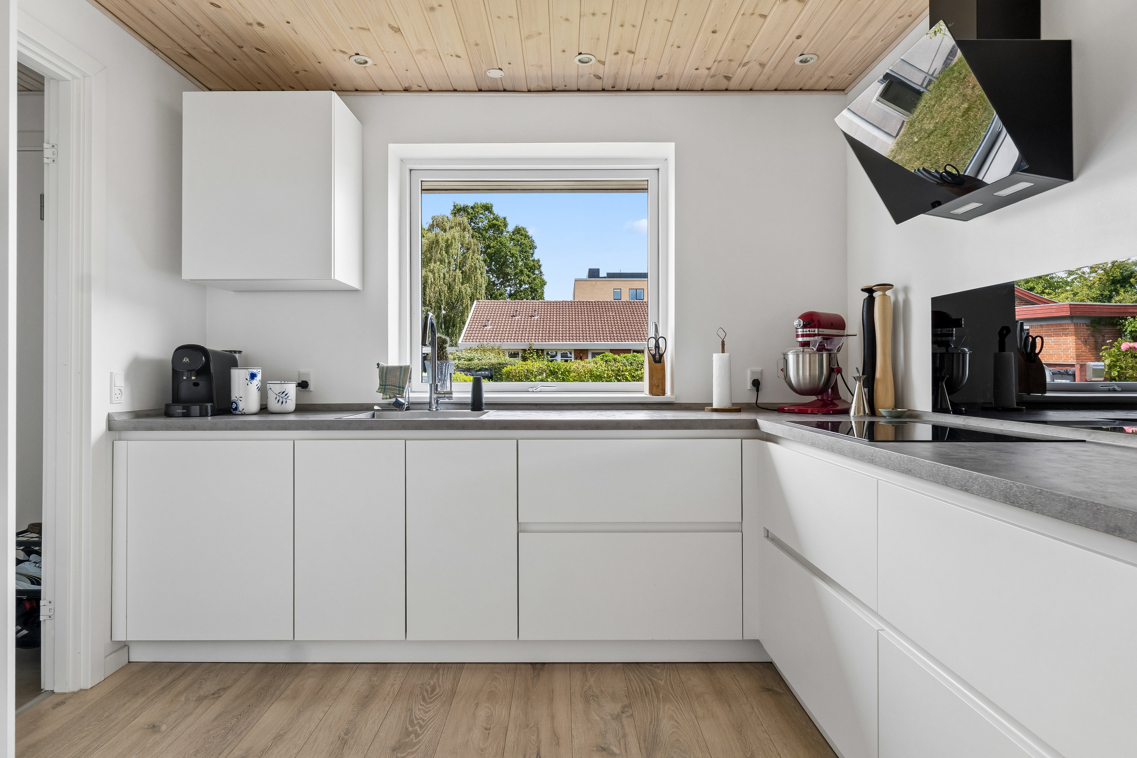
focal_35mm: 21
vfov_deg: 59.5
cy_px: 379
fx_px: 663
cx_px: 568
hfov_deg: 81.2
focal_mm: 14
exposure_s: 1/8
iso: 200
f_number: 8
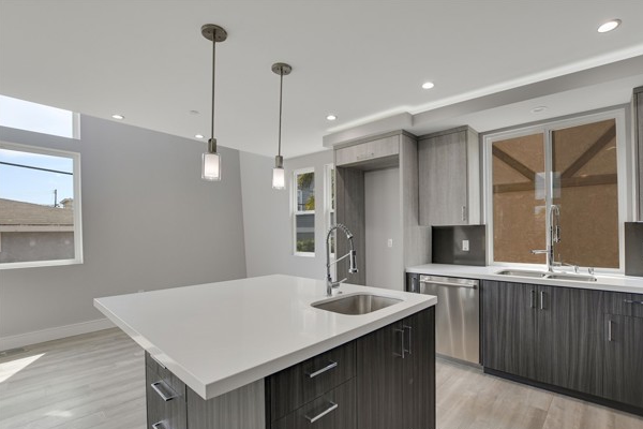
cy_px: 227
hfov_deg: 96.6
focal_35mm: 16
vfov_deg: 73.7
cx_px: 340
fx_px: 286
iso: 400
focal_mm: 10
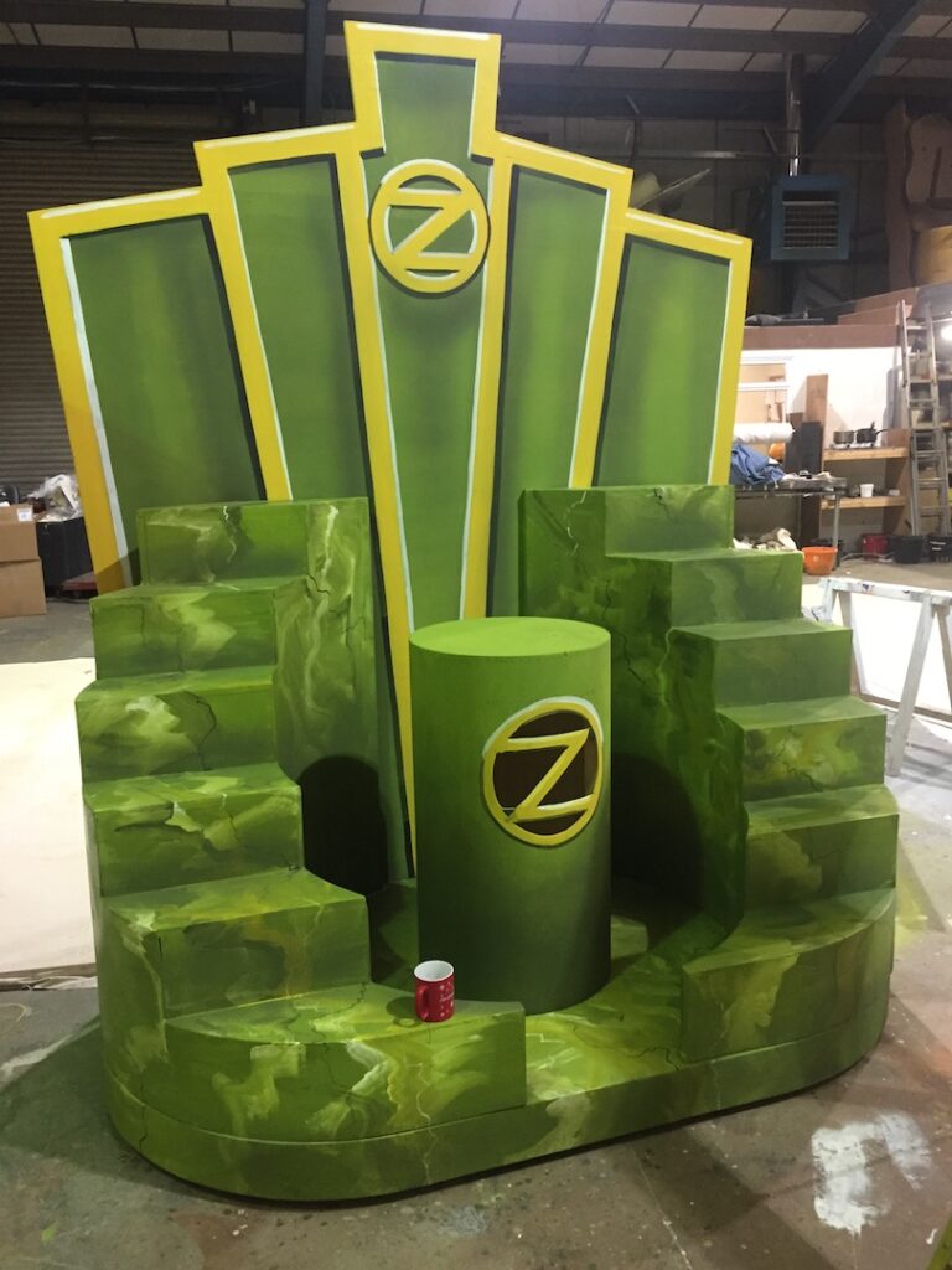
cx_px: 476
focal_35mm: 29
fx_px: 1063
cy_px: 635
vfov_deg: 61.7
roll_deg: +1.7
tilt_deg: -10.9
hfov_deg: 48.2
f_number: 2.2
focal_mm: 4.15
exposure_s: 1/33
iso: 200
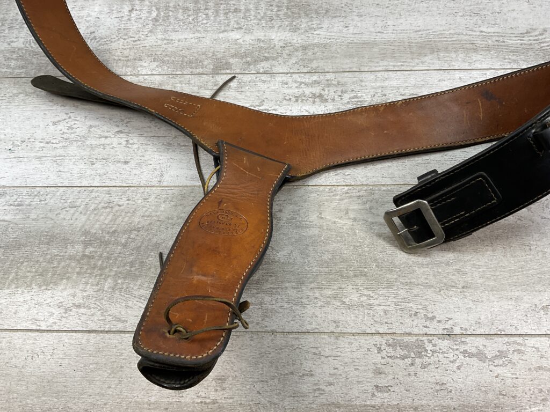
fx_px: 461
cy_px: 206
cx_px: 275
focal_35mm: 29
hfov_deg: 61.7
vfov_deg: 48.2
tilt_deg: -65.2
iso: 16
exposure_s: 1/179
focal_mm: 3
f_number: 1.8
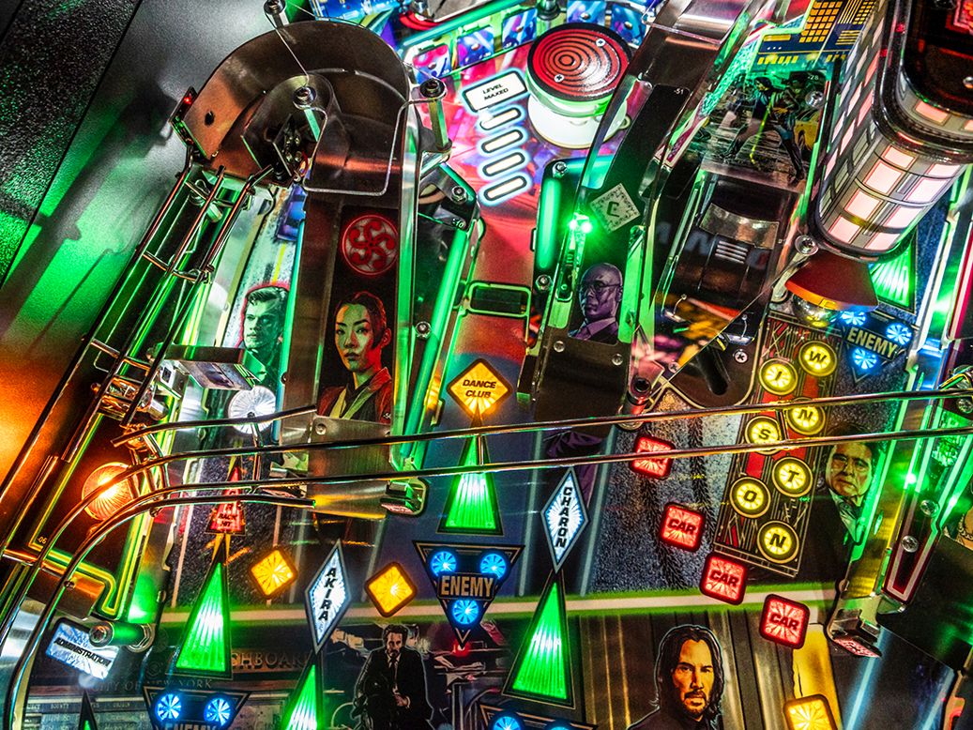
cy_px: 365
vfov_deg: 53.1
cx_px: 486
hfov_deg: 67.3
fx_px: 731
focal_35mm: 26
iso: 400
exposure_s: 1/80
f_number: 3.5
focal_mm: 12
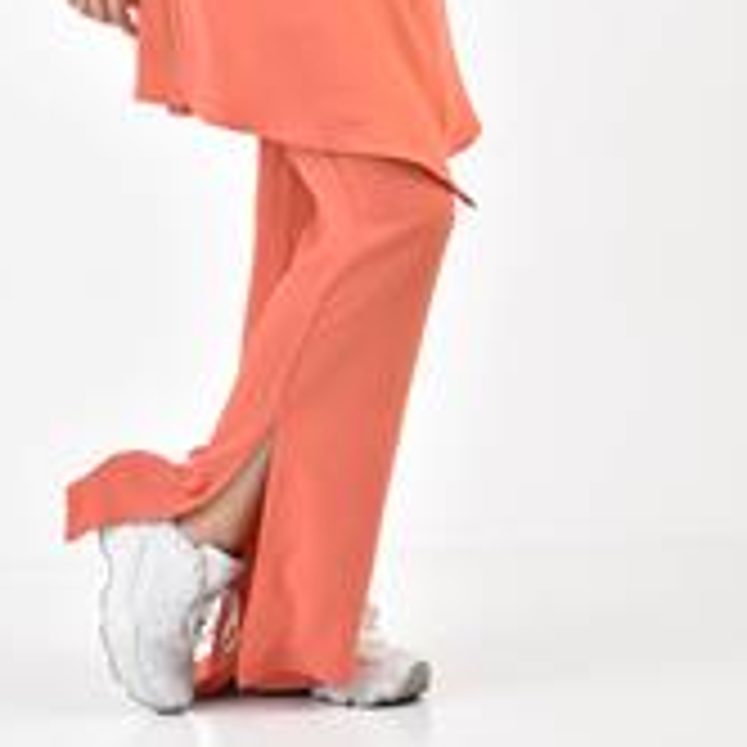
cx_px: 292
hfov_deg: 10.1
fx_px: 4224
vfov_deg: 10.0
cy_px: -90
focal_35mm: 173
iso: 100
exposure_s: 1/160
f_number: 6.3
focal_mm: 75
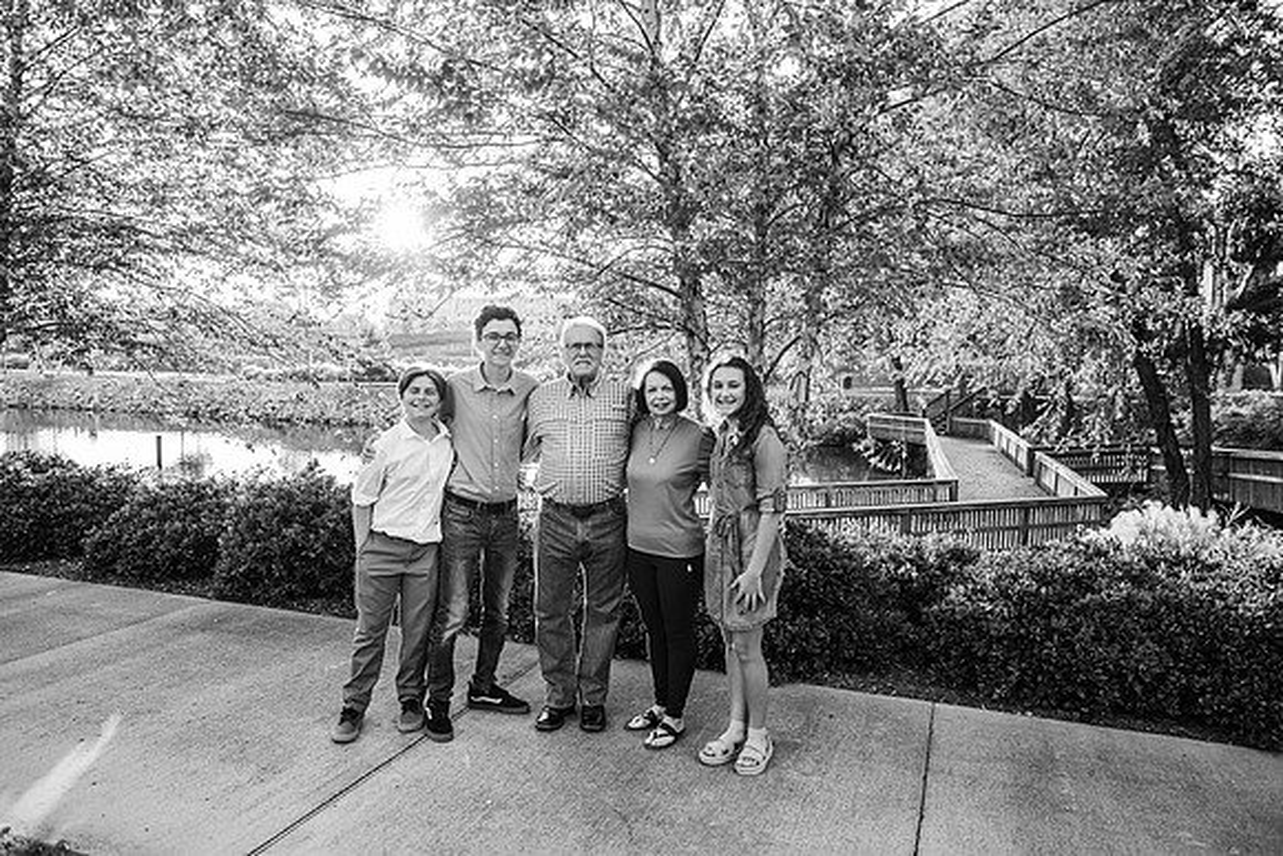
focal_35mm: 24
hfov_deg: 73.7
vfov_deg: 53.2
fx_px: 855
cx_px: 642
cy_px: 428
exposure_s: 1/320
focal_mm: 24
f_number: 3.2
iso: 250
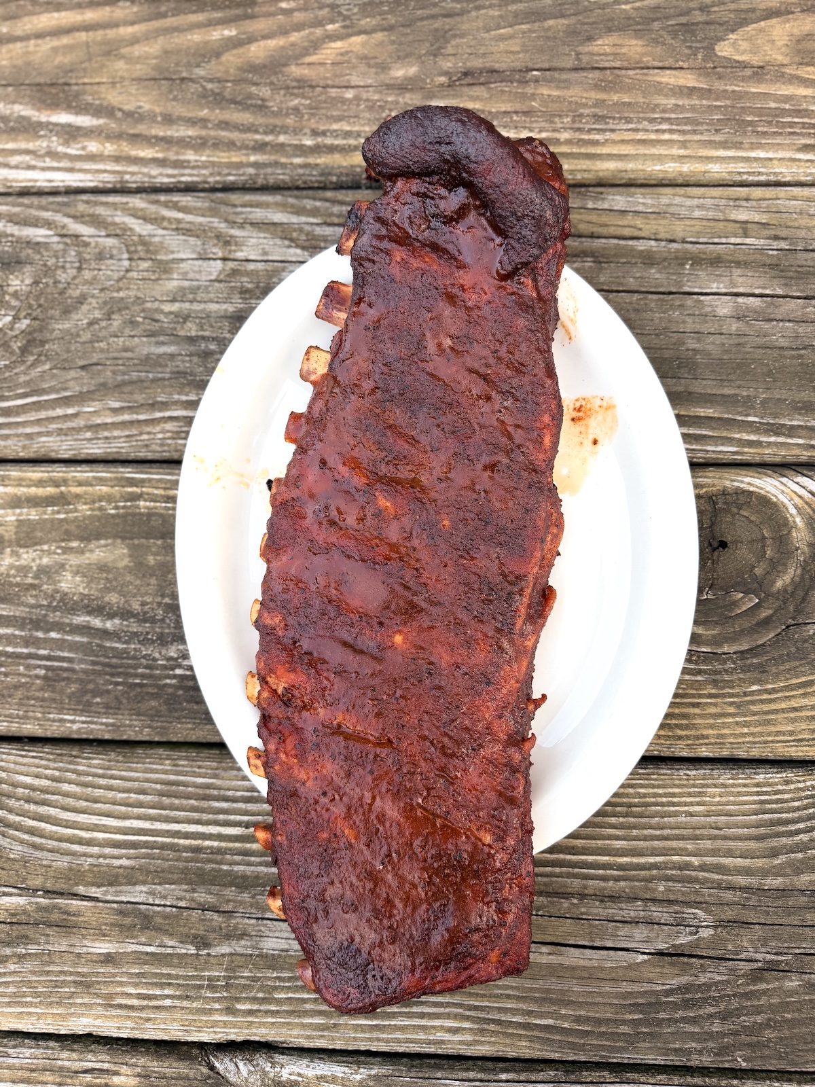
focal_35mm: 24
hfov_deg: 56.8
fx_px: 753
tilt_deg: -83.4
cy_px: 544
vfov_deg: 71.6
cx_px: 408
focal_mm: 6.76
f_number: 1.78
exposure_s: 1/121
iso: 80
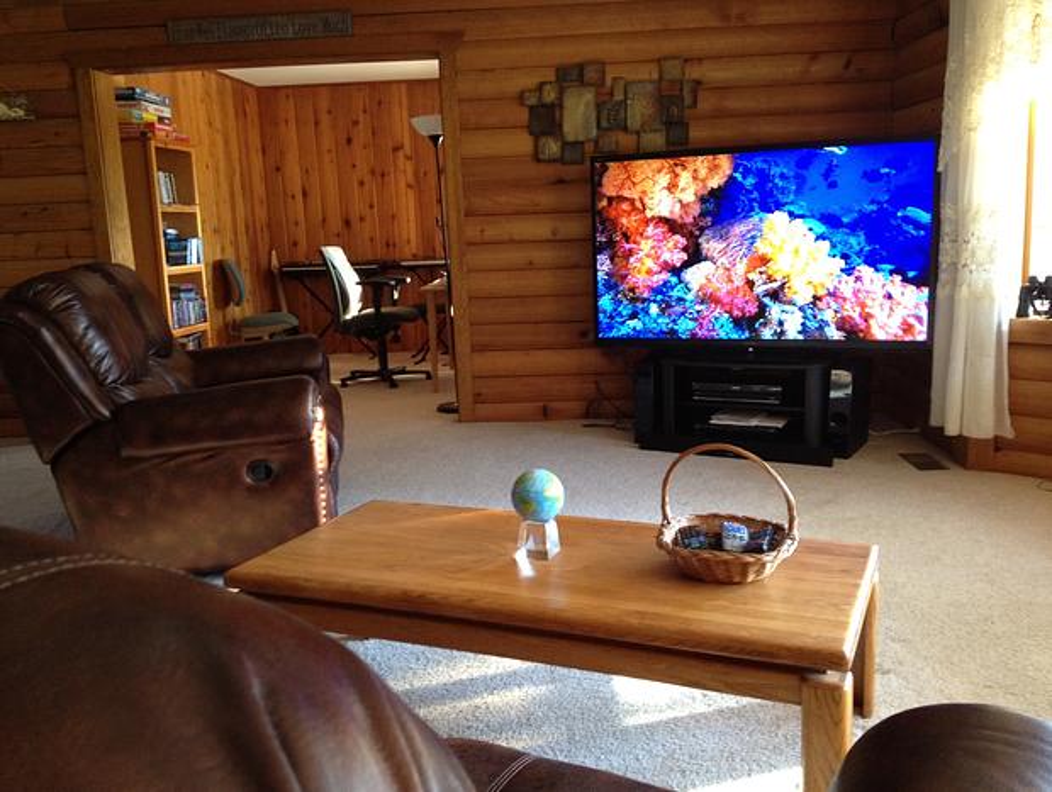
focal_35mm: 35
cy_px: 396
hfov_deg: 52.6
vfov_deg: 40.8
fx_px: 1065
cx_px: 526
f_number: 2.4
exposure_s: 1/20
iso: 200
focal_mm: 4.28
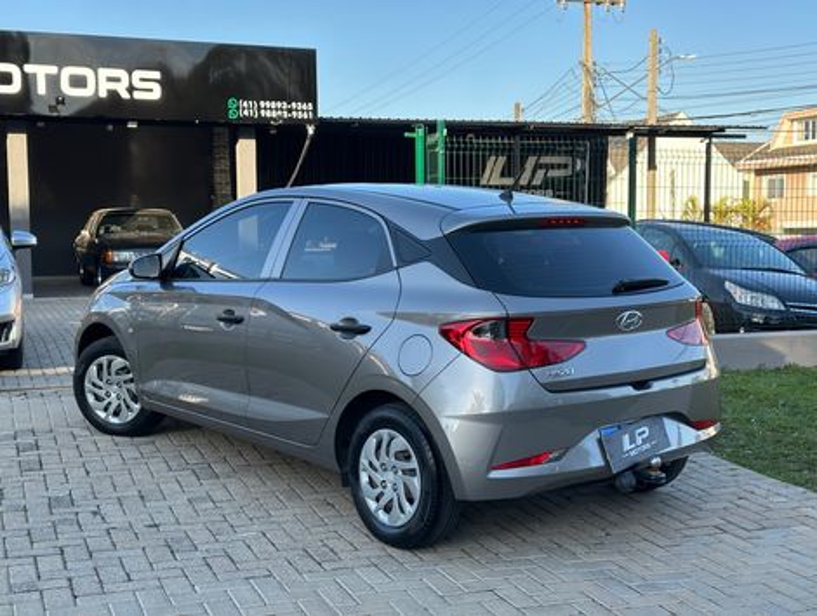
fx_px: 1135
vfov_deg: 30.3
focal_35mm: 48
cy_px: 308
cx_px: 408
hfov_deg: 39.6
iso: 64
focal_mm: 6.86
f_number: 1.78
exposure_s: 1/681
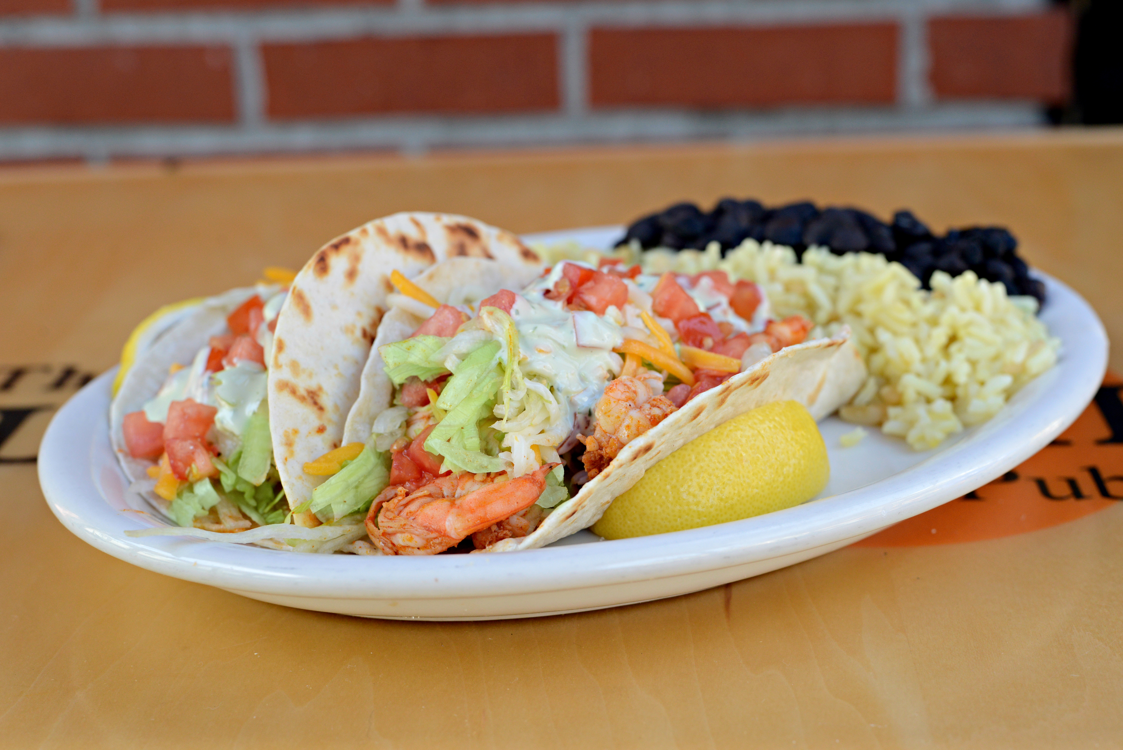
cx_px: 562
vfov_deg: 27.0
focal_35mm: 50
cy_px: 375
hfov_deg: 39.6
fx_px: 1560
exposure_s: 1/160
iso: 640
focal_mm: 50
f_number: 7.1
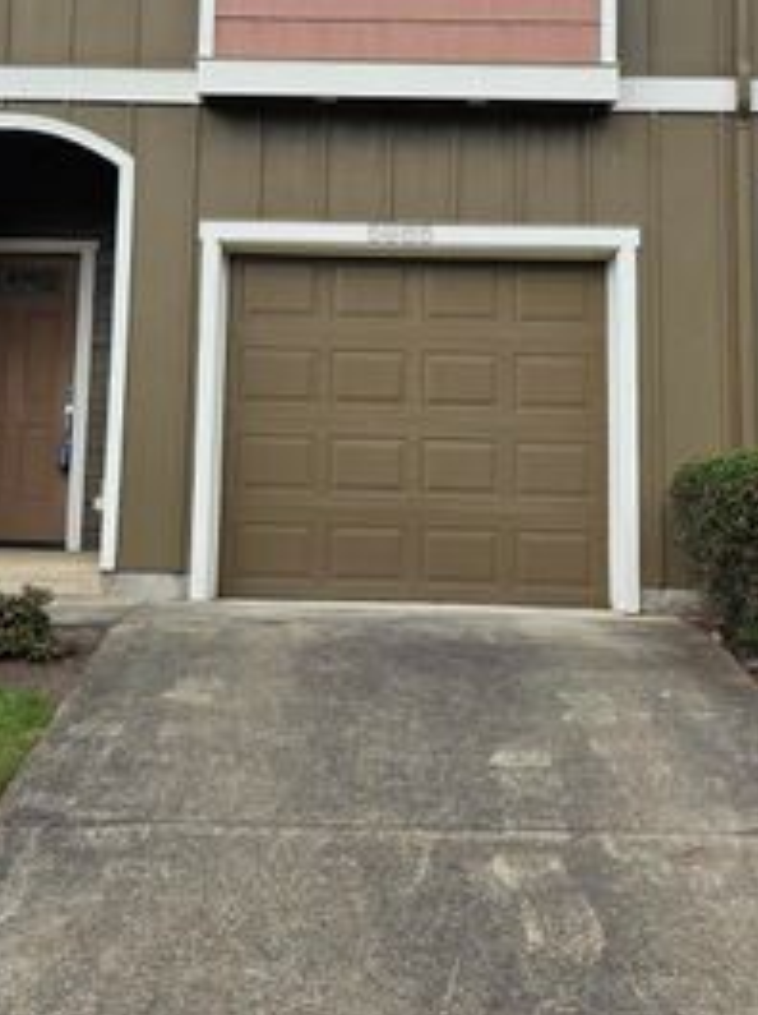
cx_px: 314
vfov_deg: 32.3
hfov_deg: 25.1
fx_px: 1698
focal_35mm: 58
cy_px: 190
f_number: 1.7
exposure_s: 1/5153
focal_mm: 6.3
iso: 80
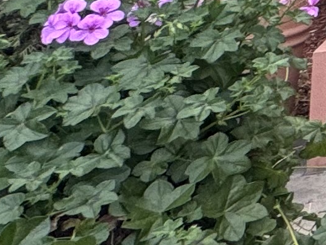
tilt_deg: +0.9
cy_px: -321
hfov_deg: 9.0
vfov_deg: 11.6
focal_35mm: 107
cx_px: 1202
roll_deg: -0.6
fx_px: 1008
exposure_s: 1/137
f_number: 2.2
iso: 40
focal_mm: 2.22
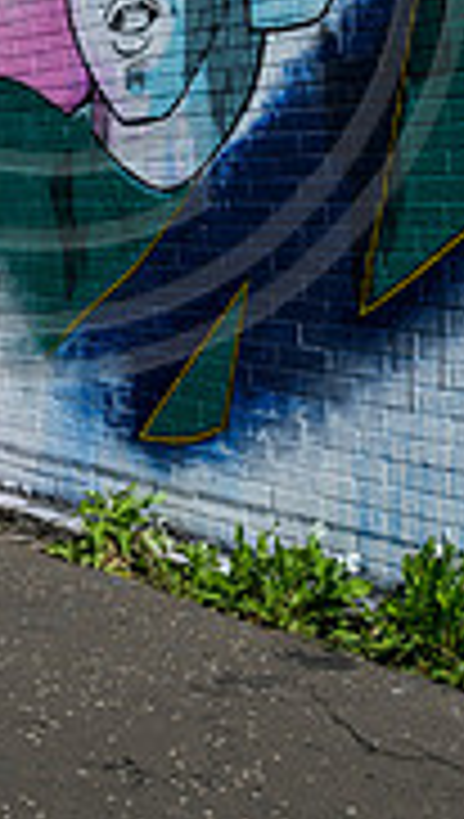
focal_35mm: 62
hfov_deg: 19.0
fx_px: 1350
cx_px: 18
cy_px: -72
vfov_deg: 30.4
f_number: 7.1
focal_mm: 24
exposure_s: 1/1000
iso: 200
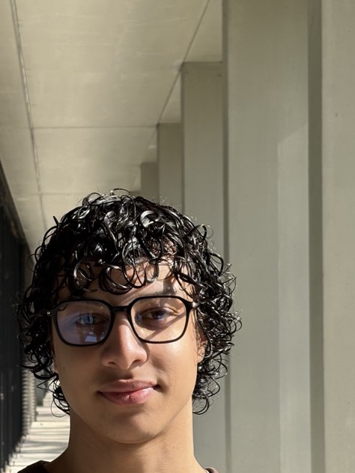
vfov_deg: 26.1
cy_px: 336
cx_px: 110
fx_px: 1012
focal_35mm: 74
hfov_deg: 19.8
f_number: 1.6
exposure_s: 1/1287
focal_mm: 5.96
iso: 40
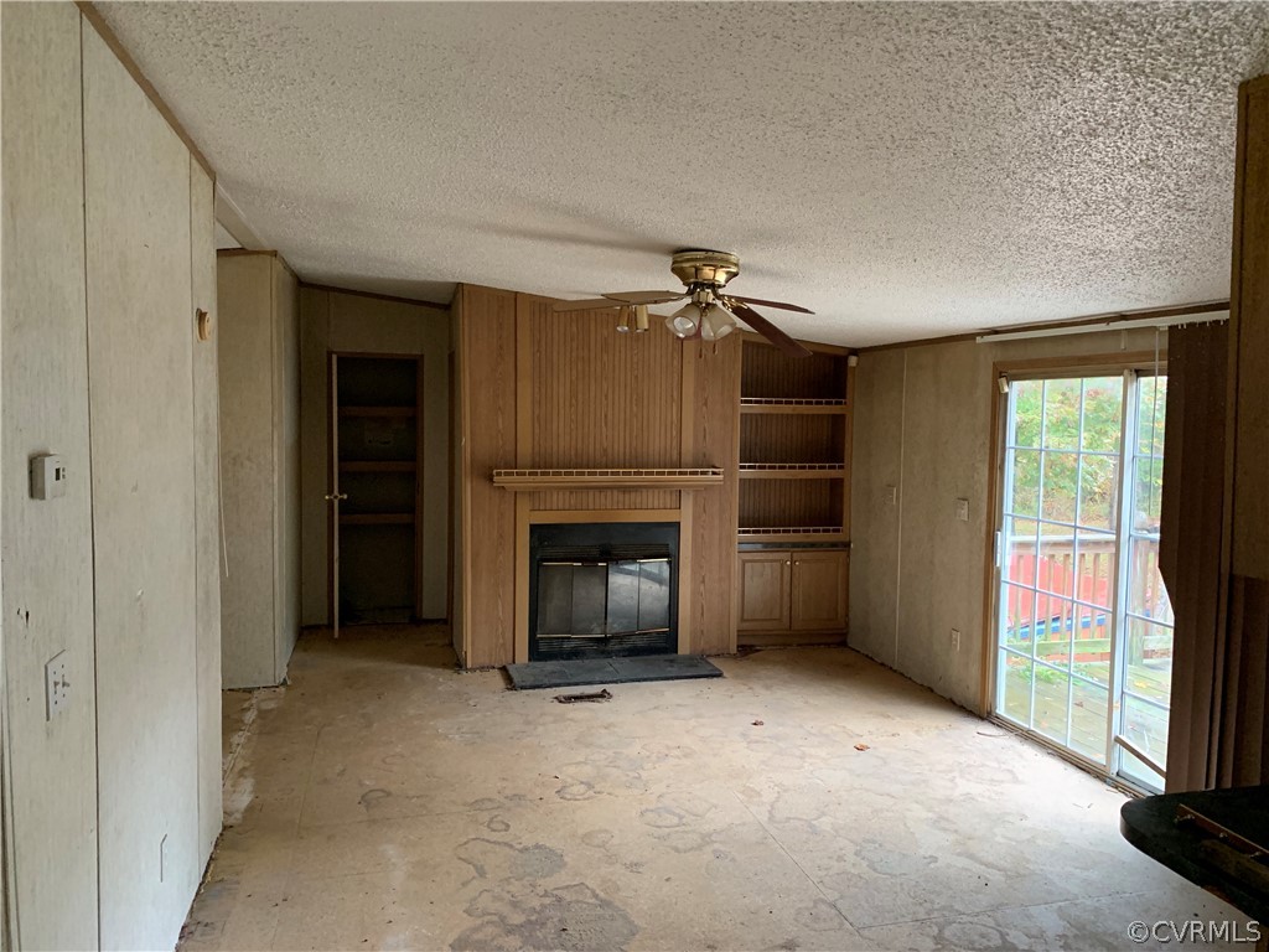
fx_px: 953
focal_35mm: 26
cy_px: 476
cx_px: 634
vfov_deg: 53.1
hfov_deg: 67.3
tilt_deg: -2.3
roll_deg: -0.4
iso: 320
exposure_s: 1/60
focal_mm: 4.25
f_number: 1.8
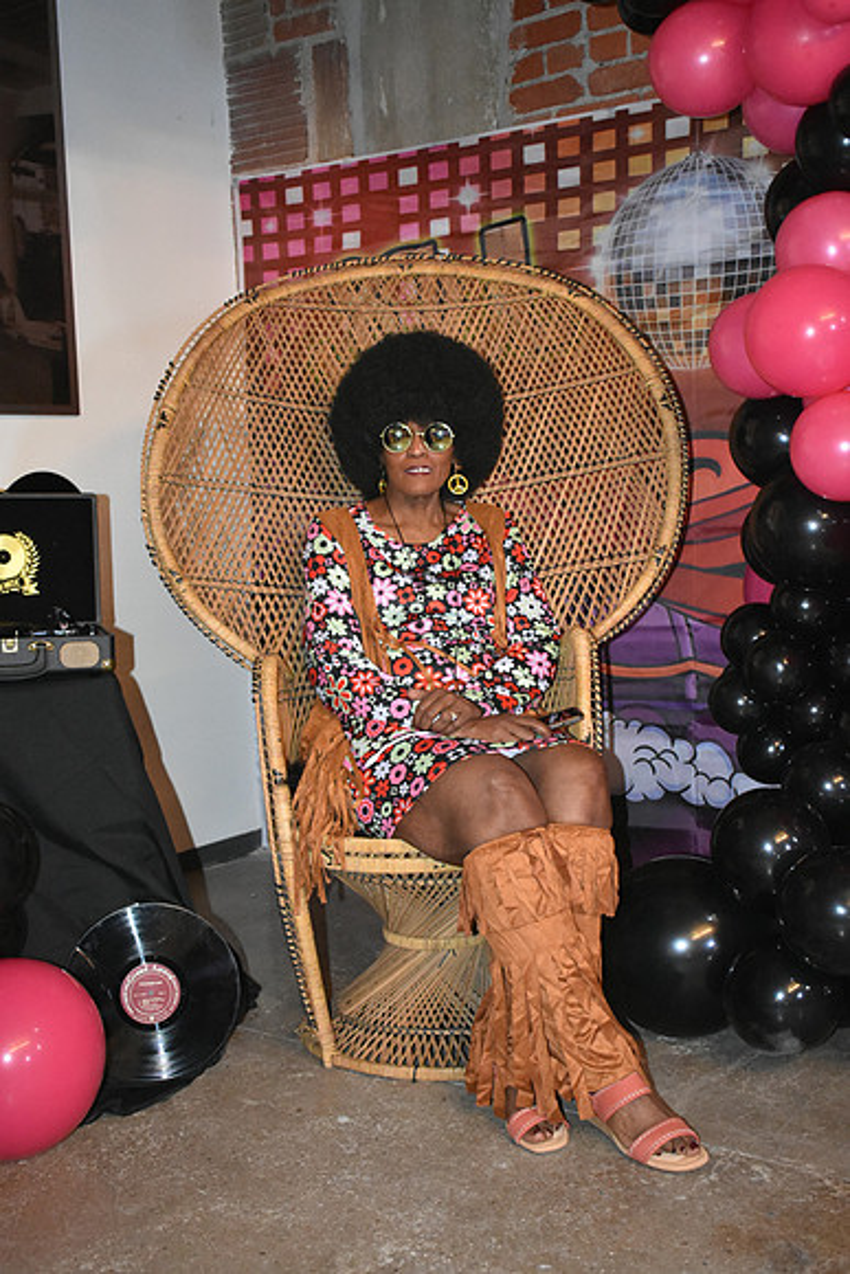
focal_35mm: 42
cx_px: 425
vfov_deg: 46.4
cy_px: 637
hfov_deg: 31.9
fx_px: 1486
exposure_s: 1/60
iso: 5600
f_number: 4.2
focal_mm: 28
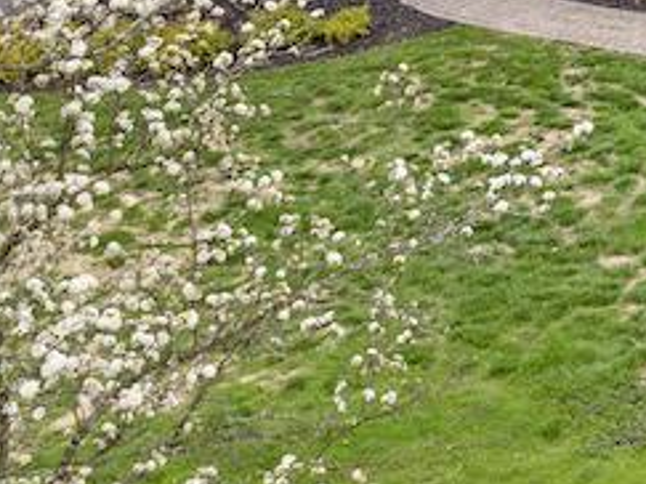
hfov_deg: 15.8
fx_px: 1884
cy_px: -278
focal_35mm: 101
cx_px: 1252
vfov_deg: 13.6
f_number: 4.5
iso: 100
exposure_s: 1/240
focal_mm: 12.29
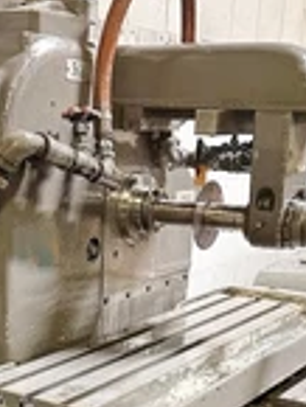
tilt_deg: -23.1
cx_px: 76
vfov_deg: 26.8
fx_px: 777
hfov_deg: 22.1
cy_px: 458
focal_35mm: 66
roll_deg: -1.6
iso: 400
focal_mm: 6.86
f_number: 1.78
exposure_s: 1/60
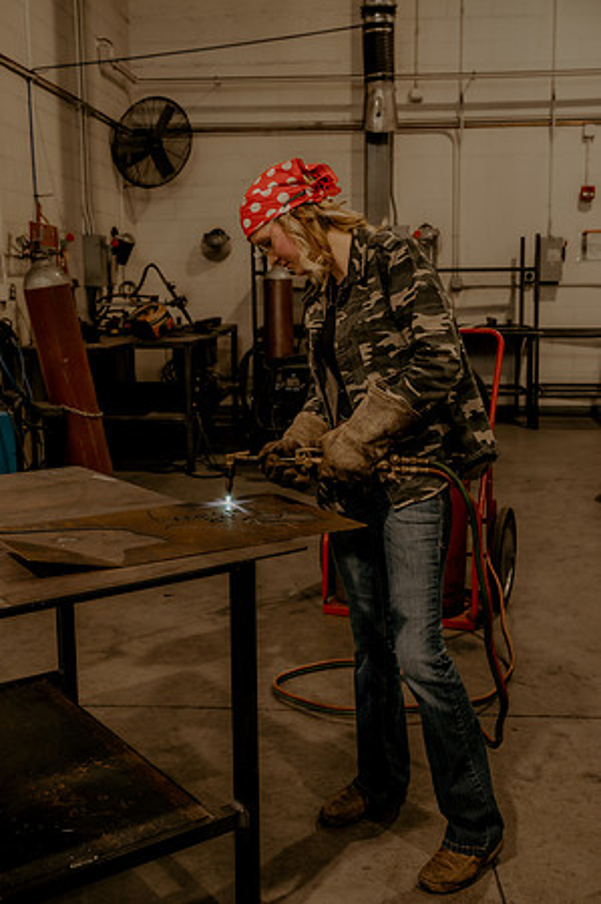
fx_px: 979
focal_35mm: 39
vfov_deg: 49.6
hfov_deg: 34.1
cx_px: 300
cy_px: 452
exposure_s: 1/125
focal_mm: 39
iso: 1250
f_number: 5.6
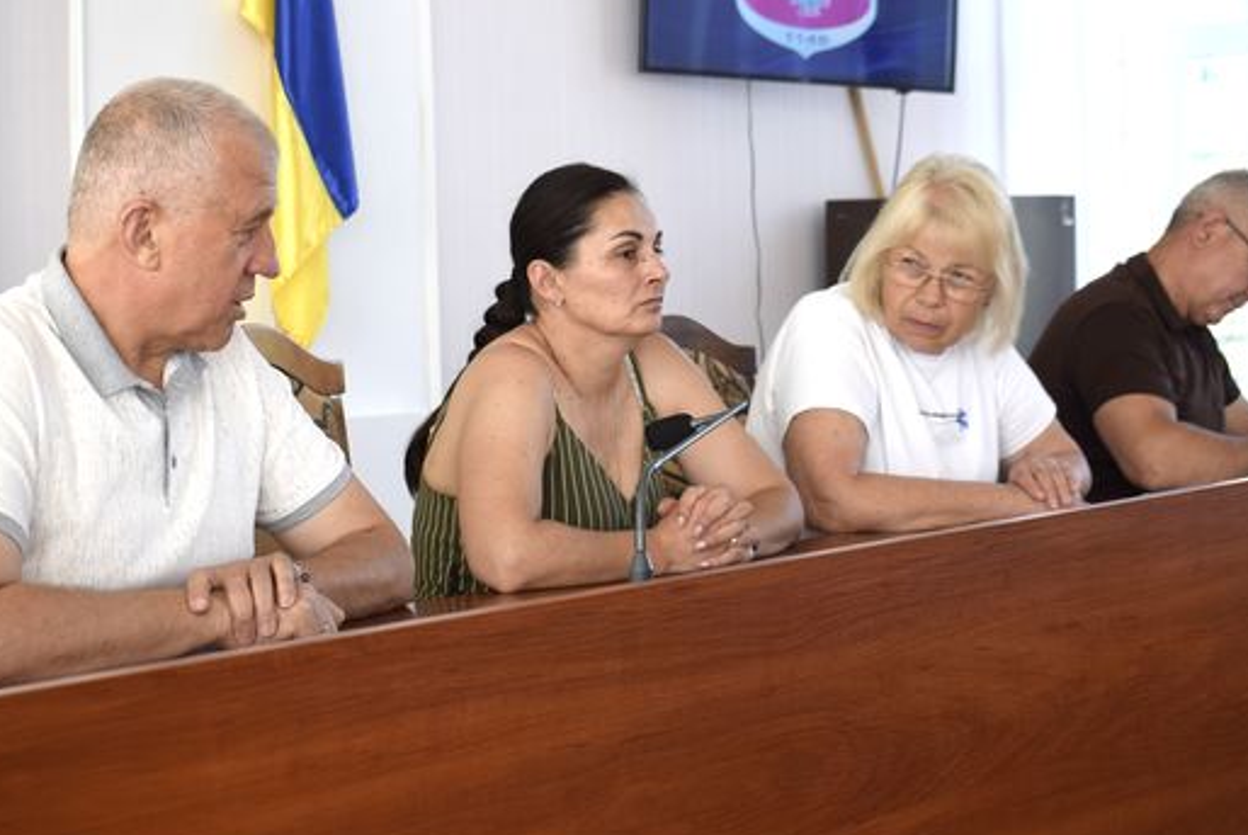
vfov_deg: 19.5
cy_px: 351
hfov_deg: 28.8
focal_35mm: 70
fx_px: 2429
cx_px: 583
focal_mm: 32
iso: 400
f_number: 5.6
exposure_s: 1/125
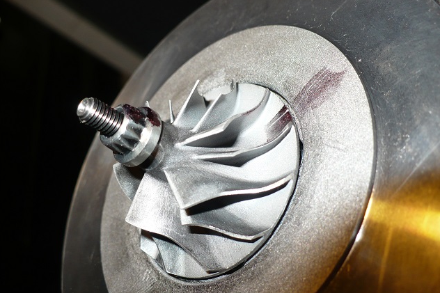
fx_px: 477
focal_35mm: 39
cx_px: 222
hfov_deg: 49.6
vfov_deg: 34.2
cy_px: 141
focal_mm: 6.1
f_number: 2.8
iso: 100
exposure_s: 1/30
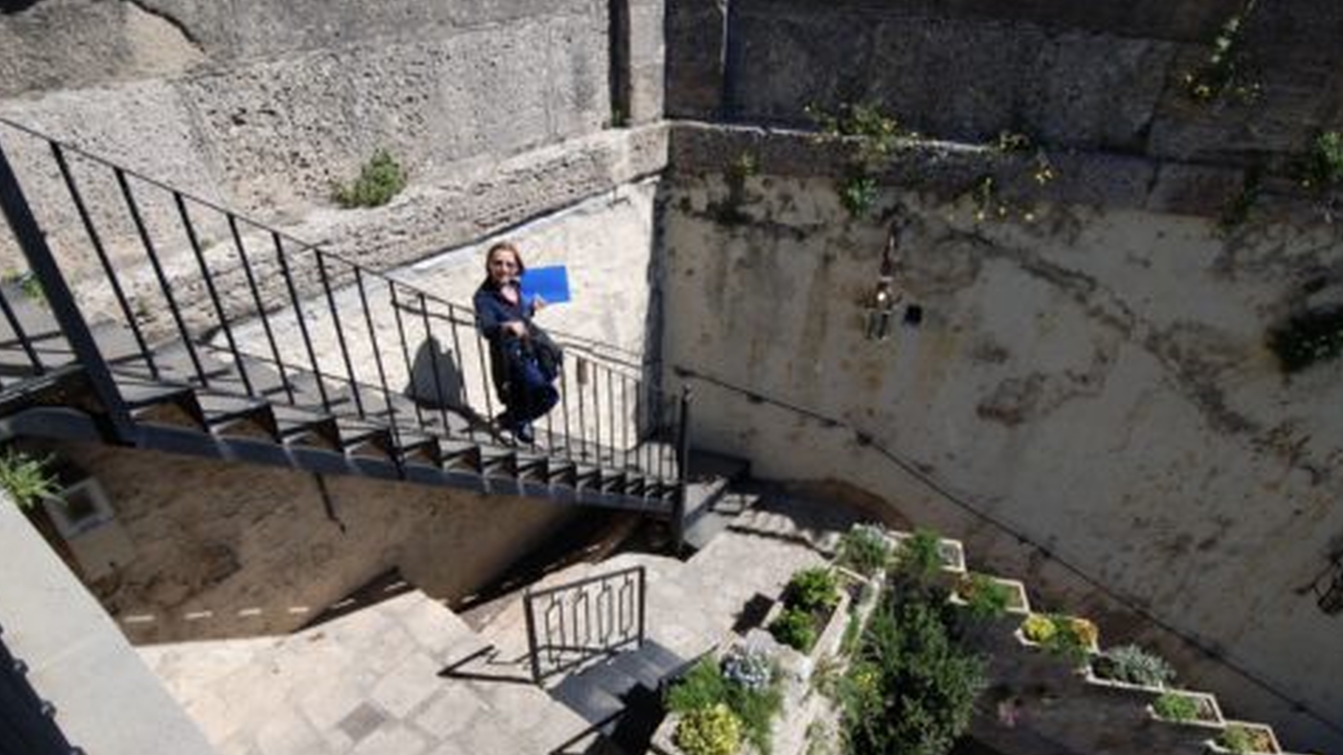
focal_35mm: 22
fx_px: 767
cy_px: 426
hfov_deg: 82.4
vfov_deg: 52.2
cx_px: 684
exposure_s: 1/200
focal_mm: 13
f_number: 7.1
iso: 100
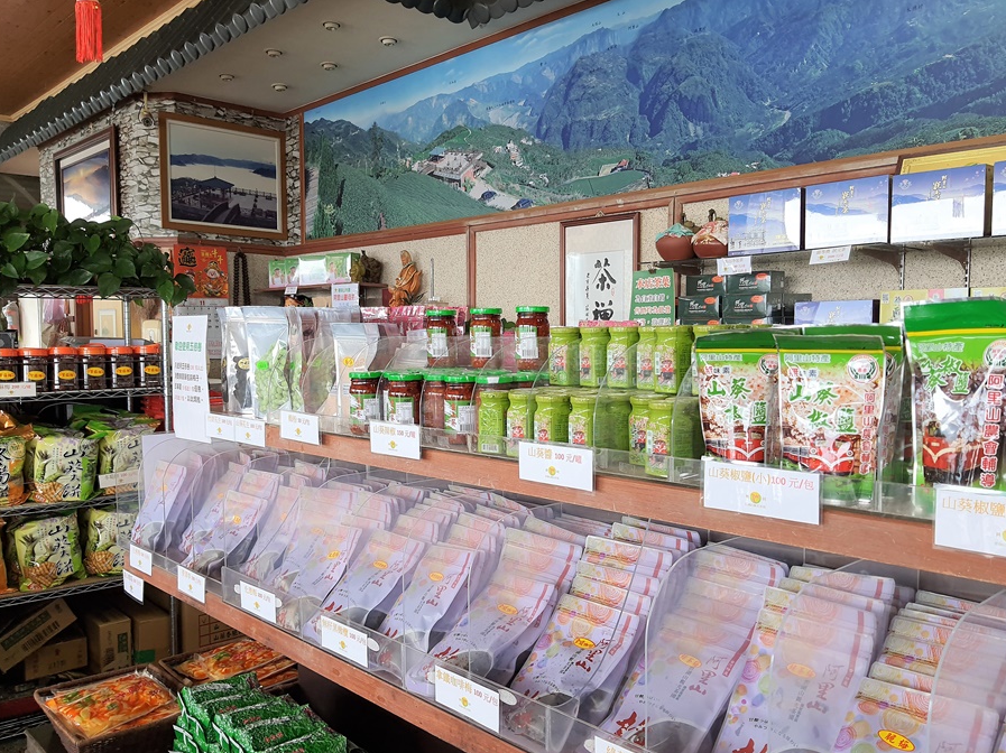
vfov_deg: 48.2
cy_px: 400
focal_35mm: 29
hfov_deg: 61.7
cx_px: 499
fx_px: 842
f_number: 1.7
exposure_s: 1/120
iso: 80
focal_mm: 4.32
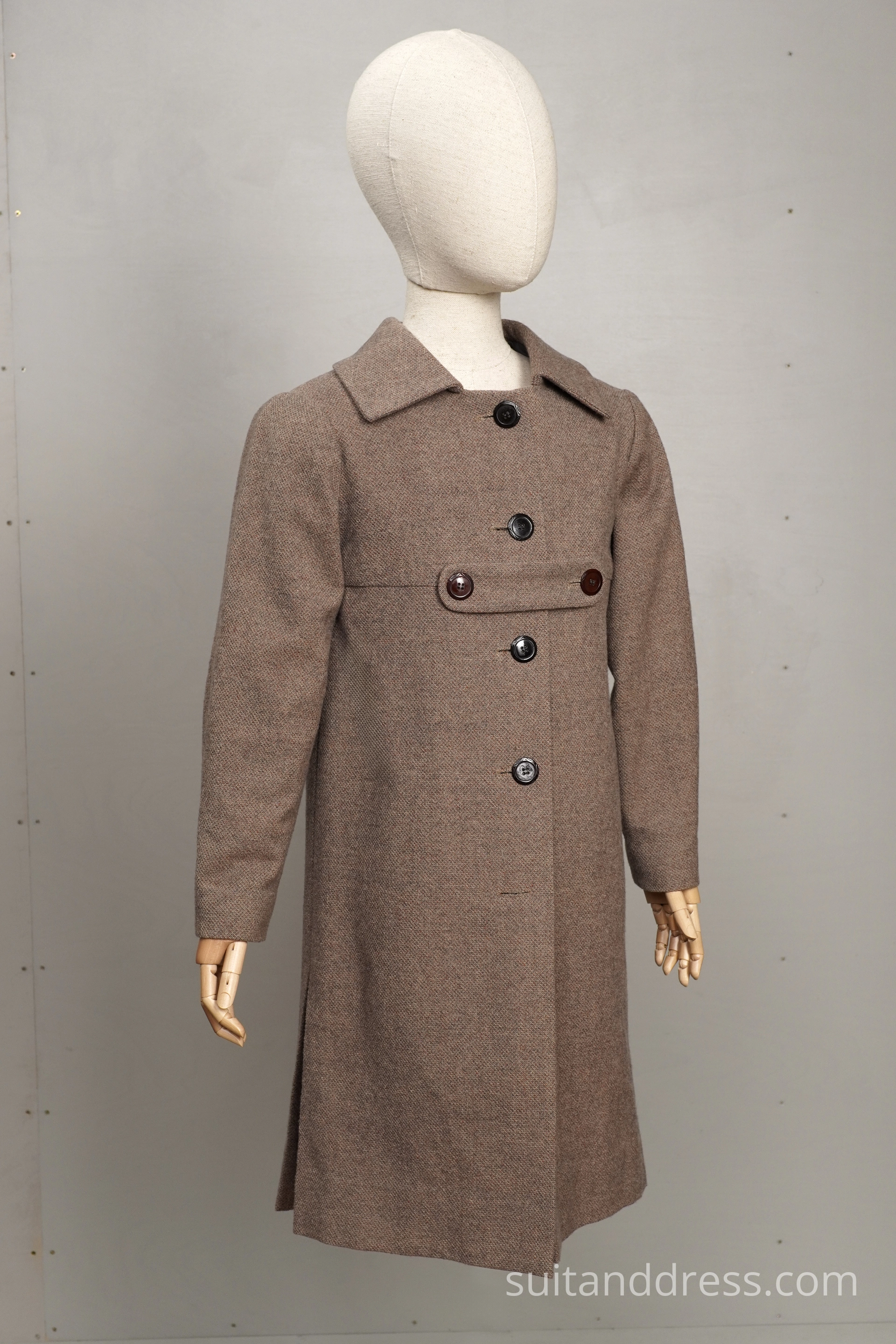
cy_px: 672
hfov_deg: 28.1
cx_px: 448
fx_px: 1792
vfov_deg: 41.1
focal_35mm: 48
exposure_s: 1/50
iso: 400
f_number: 6.3
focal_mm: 32
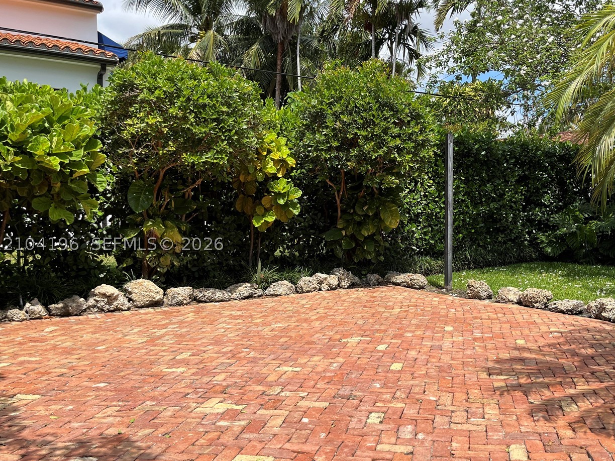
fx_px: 604
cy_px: 244
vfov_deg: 41.8
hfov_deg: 53.5
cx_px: 378
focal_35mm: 34
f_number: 1.6
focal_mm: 5.1
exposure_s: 1/3521
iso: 50
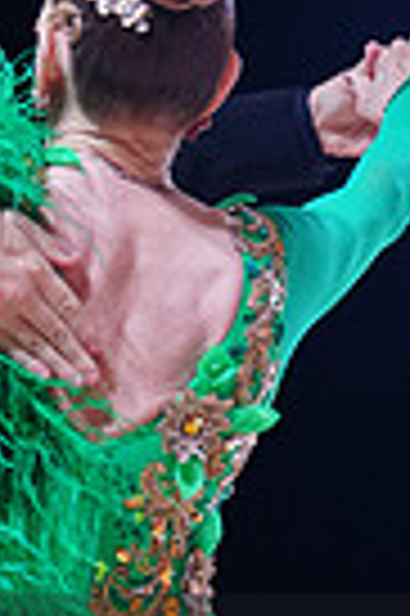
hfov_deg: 3.2
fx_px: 7244
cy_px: 746
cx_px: -128
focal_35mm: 423
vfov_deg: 4.9
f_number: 2.8
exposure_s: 1/500
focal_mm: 100
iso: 800
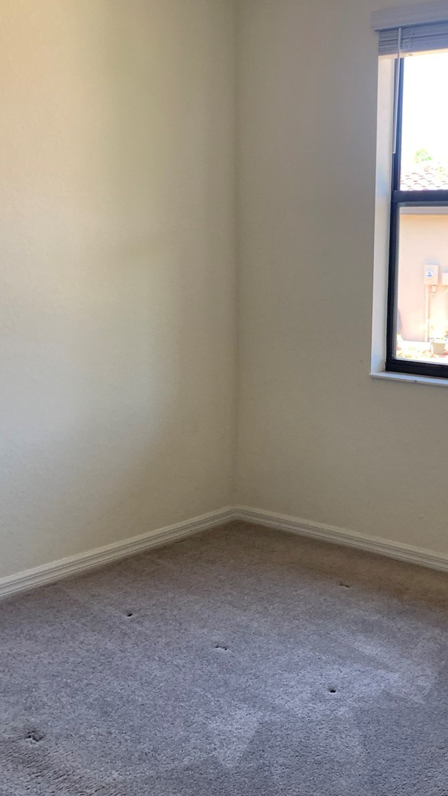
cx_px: 399
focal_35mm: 38
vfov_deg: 52.8
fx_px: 803
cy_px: 396
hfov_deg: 29.9
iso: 100
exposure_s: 1/91
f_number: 1.8
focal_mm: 4.25
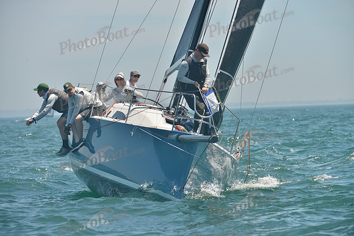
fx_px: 2065
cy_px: 118
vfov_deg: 6.5
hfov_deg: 9.8
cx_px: 177
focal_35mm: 210
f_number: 6.3
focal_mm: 210
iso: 280
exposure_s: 1/1000
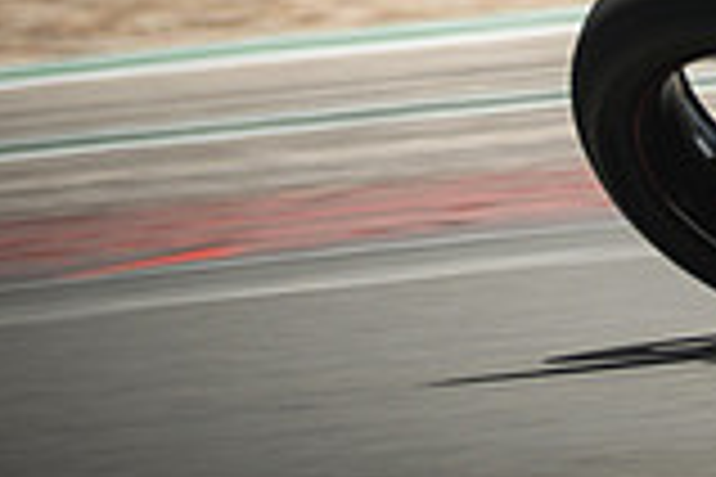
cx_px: 1225
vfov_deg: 0.6
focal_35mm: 2190
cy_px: -290
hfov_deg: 0.9
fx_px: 43553
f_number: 5.6
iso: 200
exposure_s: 1/500
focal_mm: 400
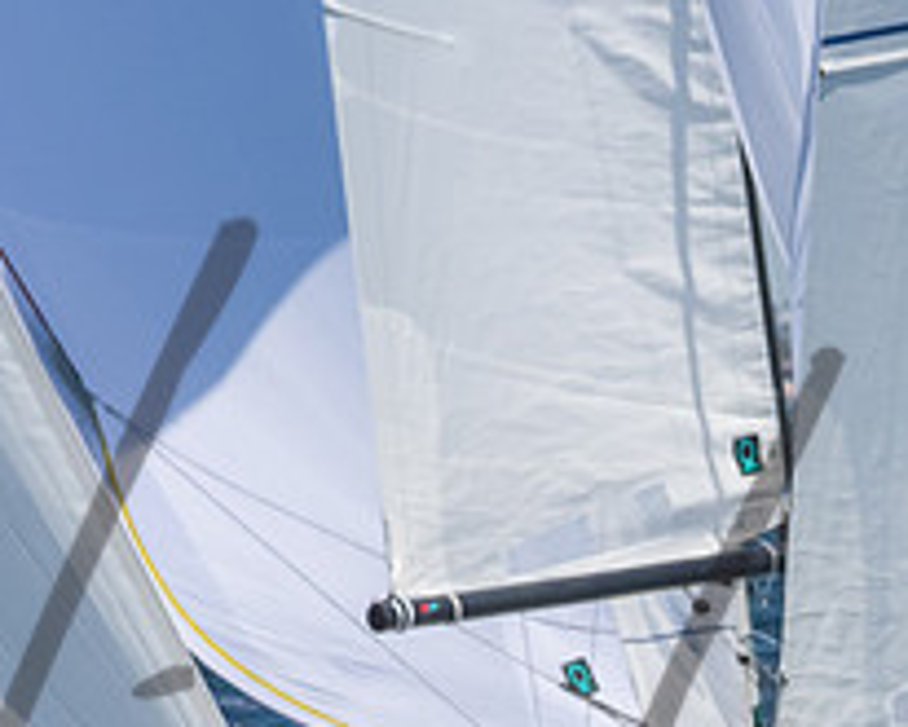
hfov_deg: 2.3
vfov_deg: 1.8
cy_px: 846
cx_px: 874
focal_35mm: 844
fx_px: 22692
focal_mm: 210
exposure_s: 1/1600
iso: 640
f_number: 14
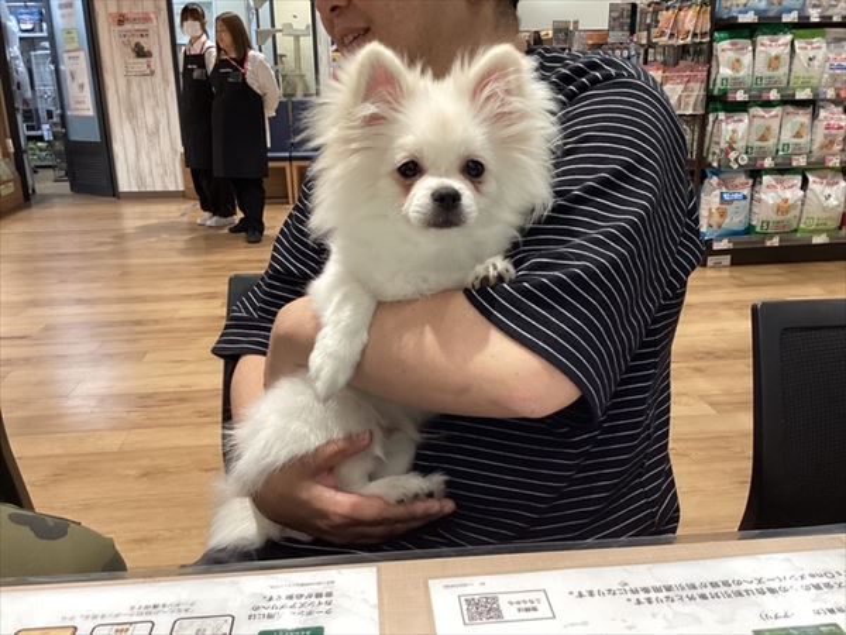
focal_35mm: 31
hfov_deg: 58.4
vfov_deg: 45.4
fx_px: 758
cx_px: 423
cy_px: 318
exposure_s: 1/50
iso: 100
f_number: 2.4
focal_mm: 3.3
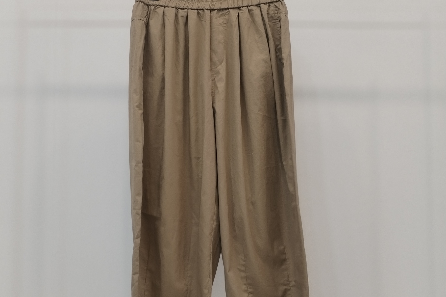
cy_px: 178
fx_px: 508
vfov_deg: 32.5
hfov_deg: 47.4
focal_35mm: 41
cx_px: 220
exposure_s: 1/60
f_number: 1.8
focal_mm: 4.75
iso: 232
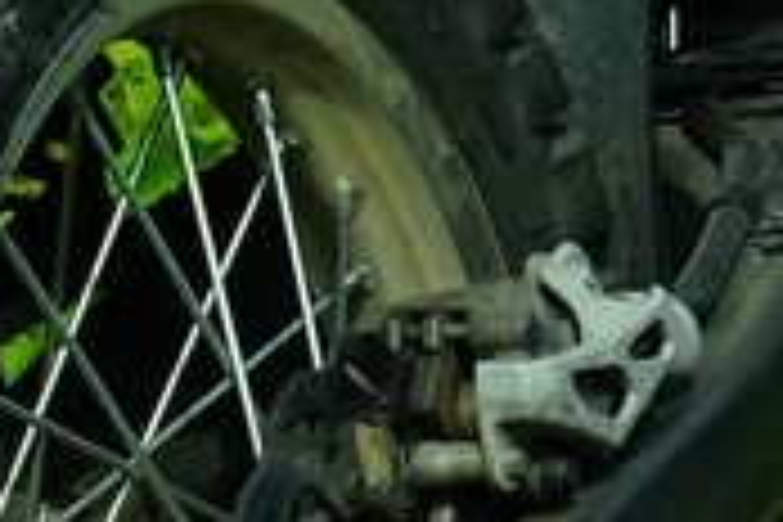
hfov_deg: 4.3
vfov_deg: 2.8
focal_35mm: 484
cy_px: 585
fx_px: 10526
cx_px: 783
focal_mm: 105
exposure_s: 1/125
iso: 1000
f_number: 16
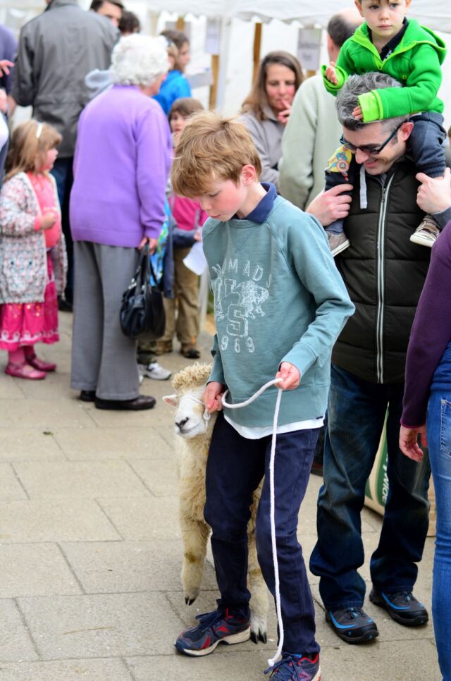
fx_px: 1415
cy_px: 340
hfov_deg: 18.1
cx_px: 226
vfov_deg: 27.0
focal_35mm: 75
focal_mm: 50
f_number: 2.8
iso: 200
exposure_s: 1/400
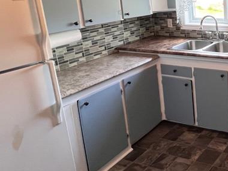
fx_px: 231
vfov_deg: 38.7
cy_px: 28
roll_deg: +2.3
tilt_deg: -8.4
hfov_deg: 41.3
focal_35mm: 35
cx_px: 254
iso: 125
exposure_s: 1/60
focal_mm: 1.57
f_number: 1.8
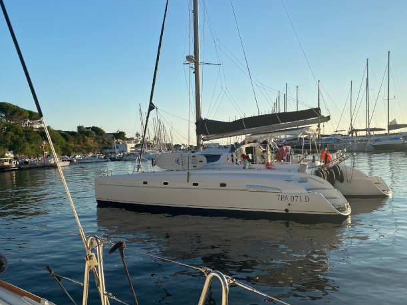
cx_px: 240
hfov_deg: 53.7
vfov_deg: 41.8
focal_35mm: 34
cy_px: 157
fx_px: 400
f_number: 1.8
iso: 32
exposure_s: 1/2817
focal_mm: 4.25
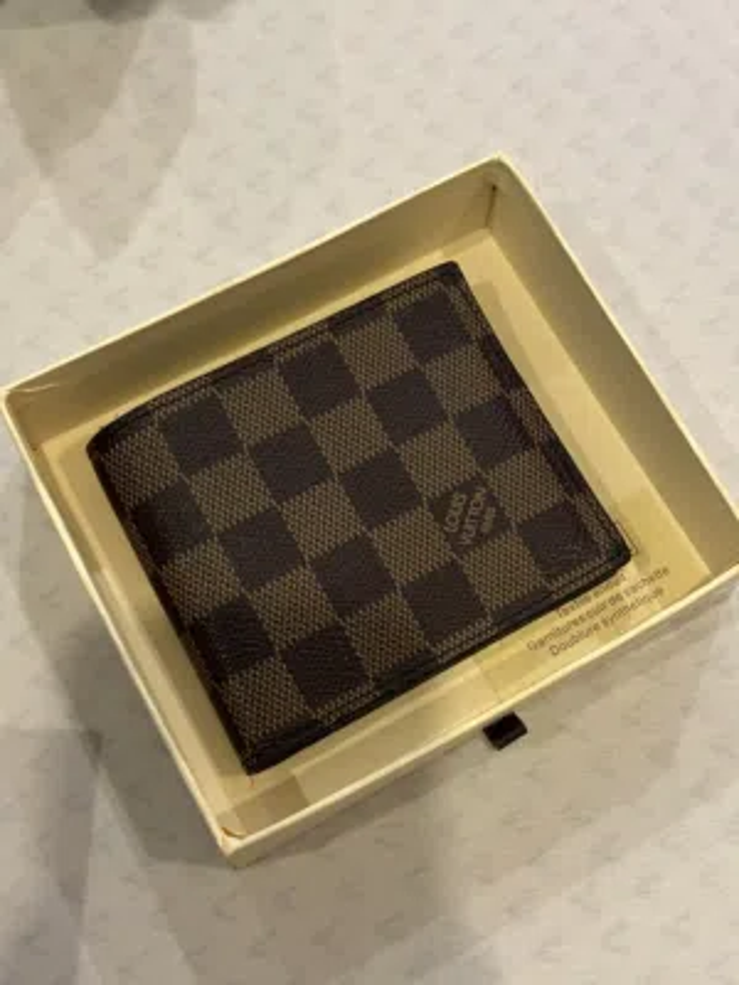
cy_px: 492
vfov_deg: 39.7
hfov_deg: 30.3
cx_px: 370
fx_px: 1366
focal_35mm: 48
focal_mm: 6.86
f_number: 1.78
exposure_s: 1/33
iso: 400
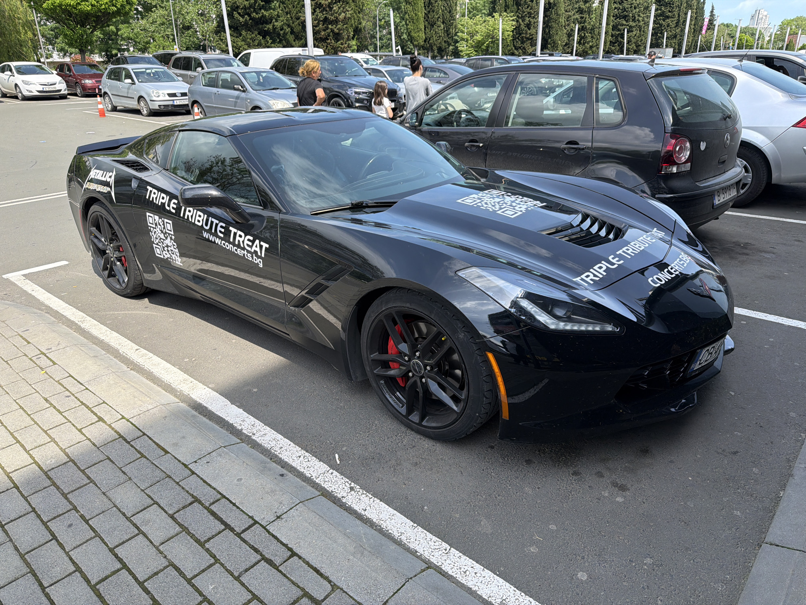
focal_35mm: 24
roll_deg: +1.1
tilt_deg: -23.5
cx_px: 403
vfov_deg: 56.8
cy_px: 302
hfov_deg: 71.6
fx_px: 559
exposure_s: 1/1553
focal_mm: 6.76
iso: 80
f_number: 1.78
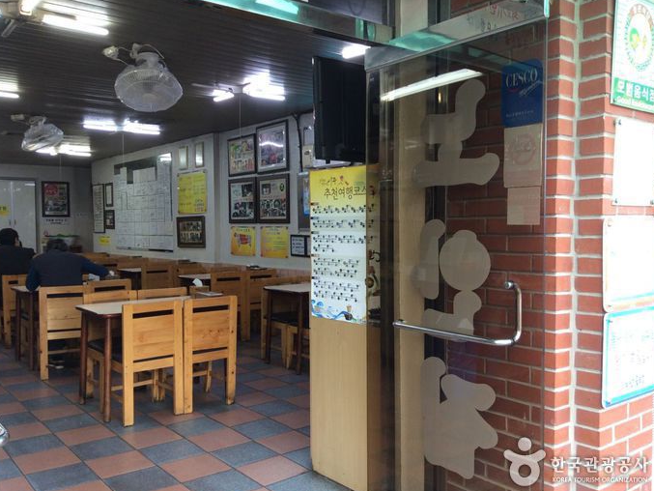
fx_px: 642
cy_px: 247
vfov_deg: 41.8
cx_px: 325
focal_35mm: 34
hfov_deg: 53.9
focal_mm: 3.3
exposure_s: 1/40
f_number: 2.4
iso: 32
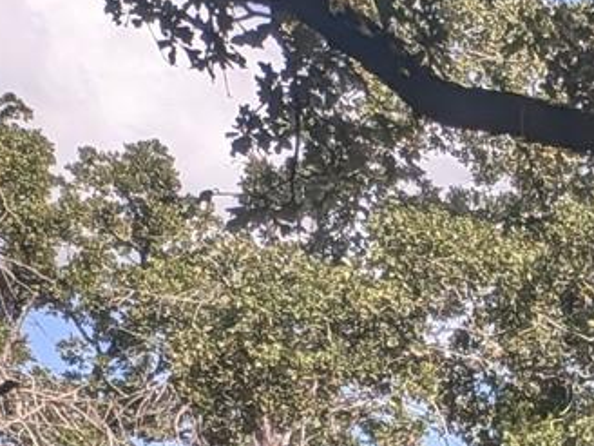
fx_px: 2574
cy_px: 1227
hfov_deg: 10.2
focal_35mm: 150
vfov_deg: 8.6
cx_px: 1682
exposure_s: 1/1080
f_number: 1.7
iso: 29
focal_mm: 4.53
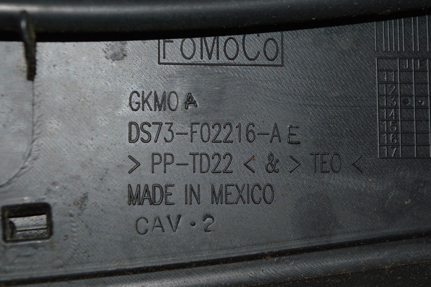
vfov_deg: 16.5
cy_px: 144
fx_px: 987
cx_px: 216
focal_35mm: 82
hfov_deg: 24.6
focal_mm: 55
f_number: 8
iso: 100
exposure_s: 1/60
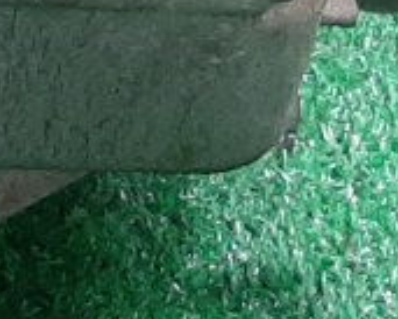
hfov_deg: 8.9
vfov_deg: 7.0
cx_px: -65
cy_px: -261
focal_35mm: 214
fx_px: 2522
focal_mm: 3.93
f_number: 1.7
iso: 197
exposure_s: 1/50
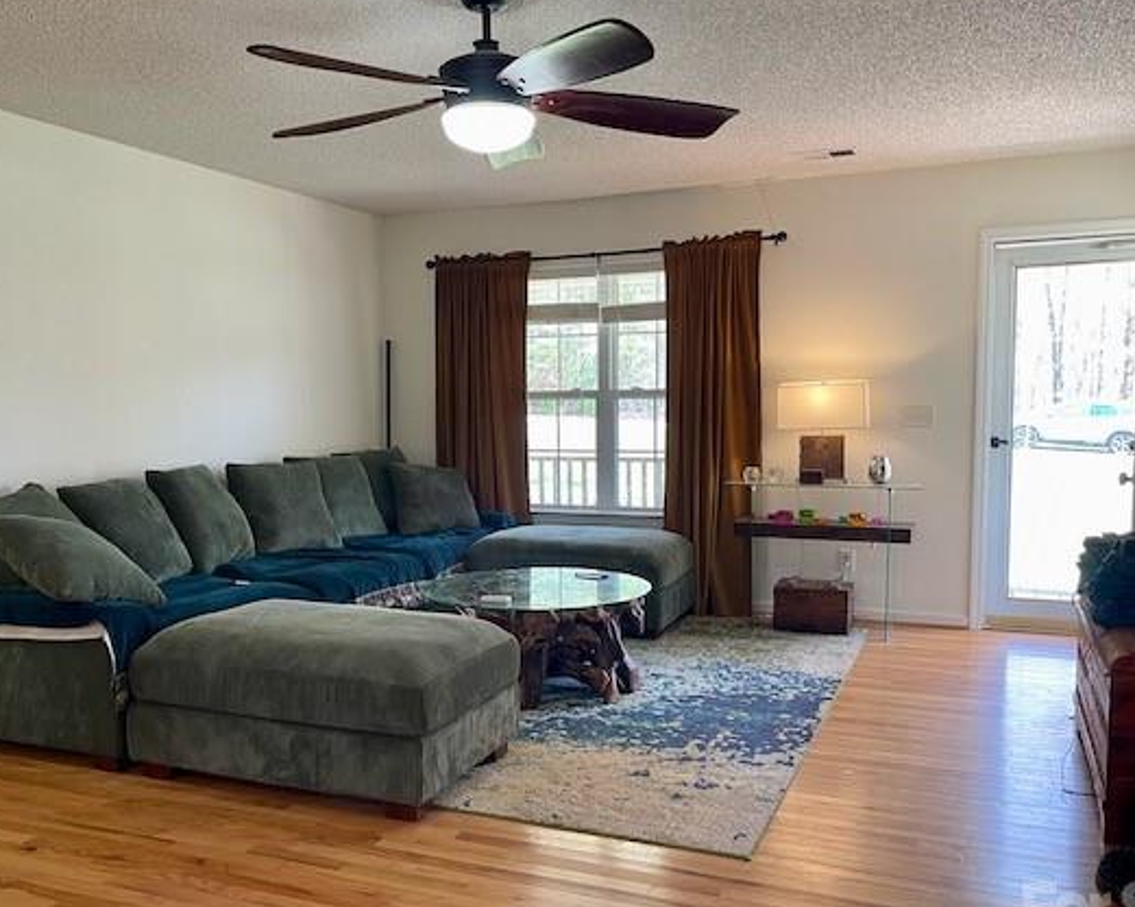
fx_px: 1007
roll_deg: +1.2
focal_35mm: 30
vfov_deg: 48.4
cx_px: 542
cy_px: 493
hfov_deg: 58.8
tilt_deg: -5.8
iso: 100
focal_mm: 5.1
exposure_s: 1/60
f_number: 1.6
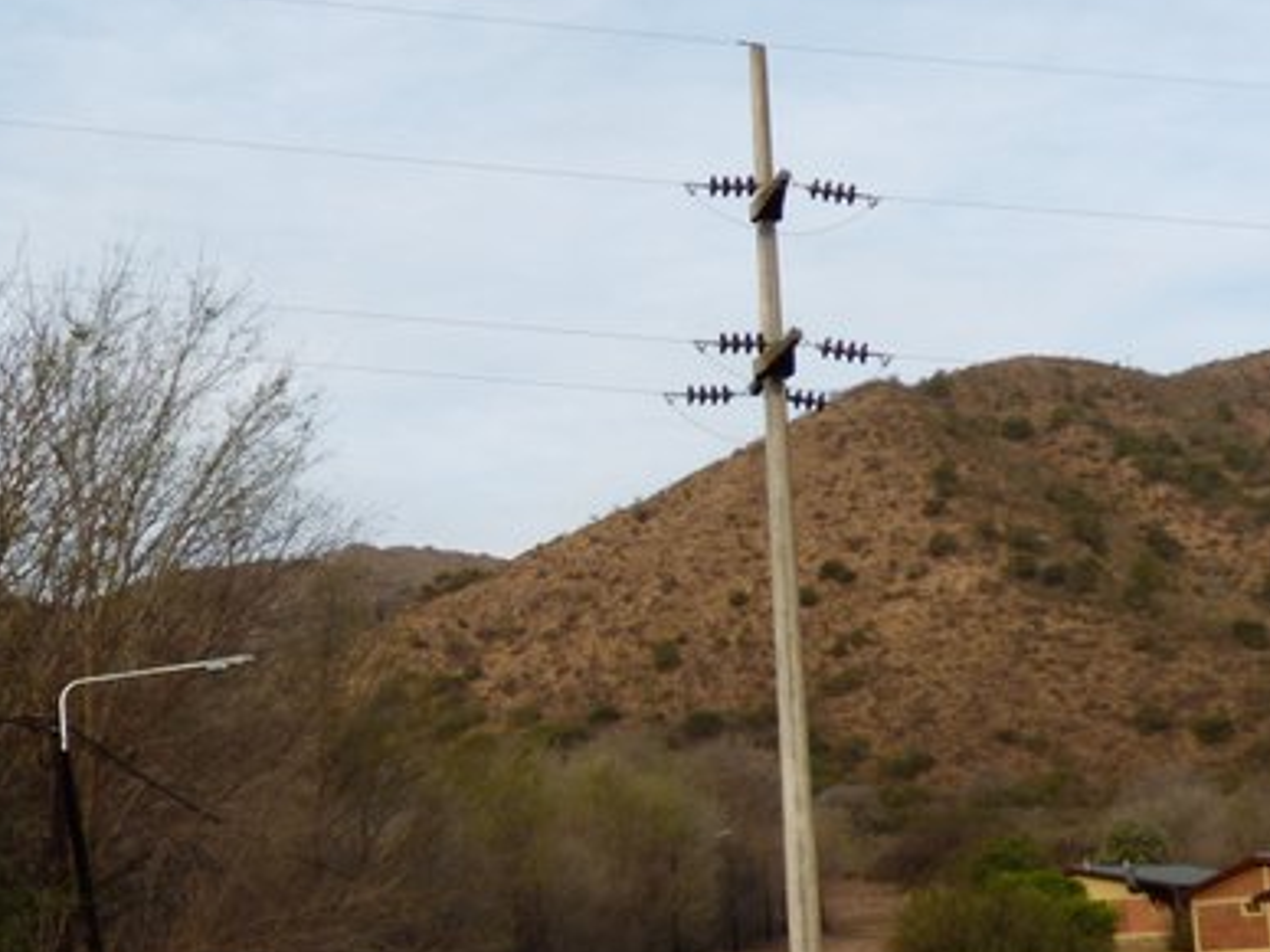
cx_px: 484
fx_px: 2348
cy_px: 563
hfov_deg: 30.2
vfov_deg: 22.9
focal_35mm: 64
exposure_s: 1/500
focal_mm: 5.53
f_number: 3.3
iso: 100
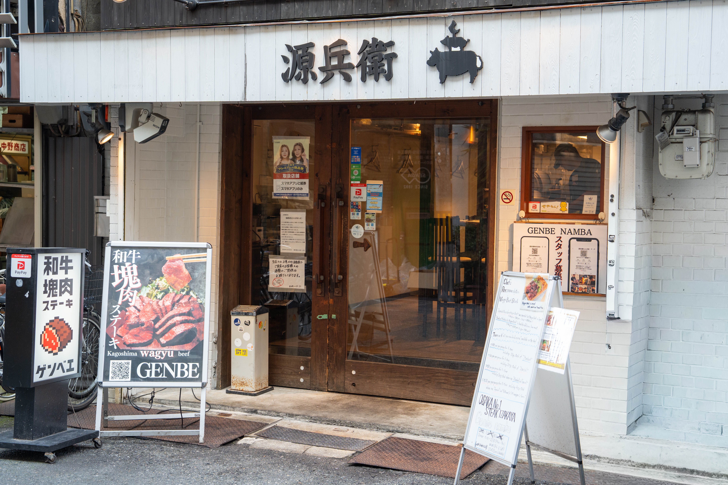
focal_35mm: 51
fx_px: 1038
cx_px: 389
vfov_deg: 26.3
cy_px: 231
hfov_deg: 38.6
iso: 320
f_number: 4
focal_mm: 45
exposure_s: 1/60
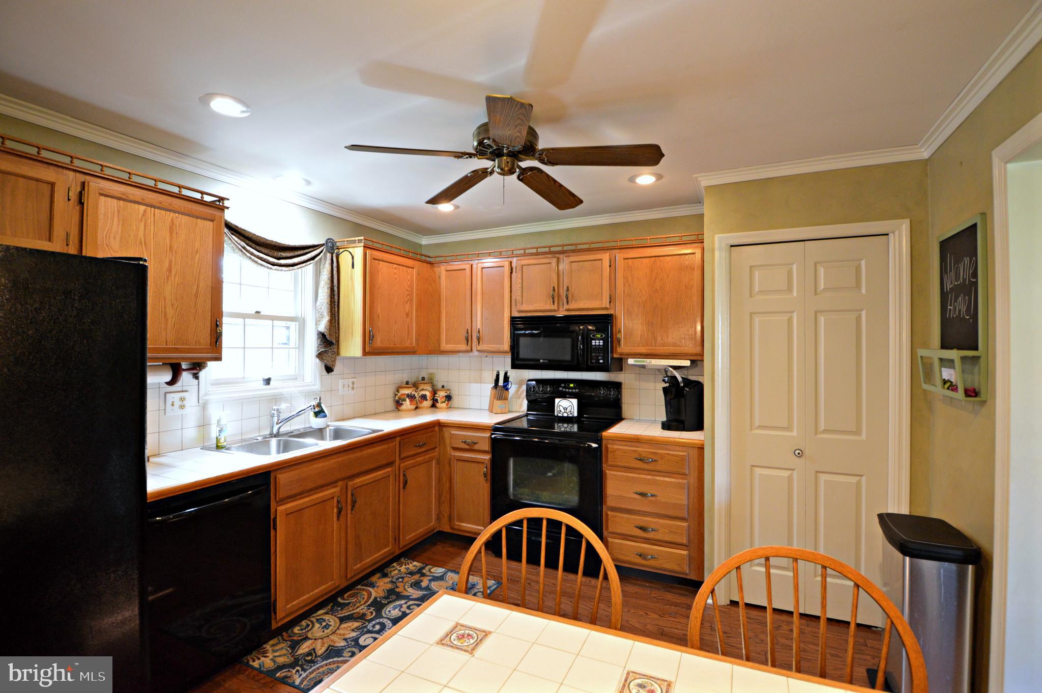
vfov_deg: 77.2
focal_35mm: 15
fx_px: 434
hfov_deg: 100.4
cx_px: 521
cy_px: 346
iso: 800
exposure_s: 1/25
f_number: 3.5
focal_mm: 10
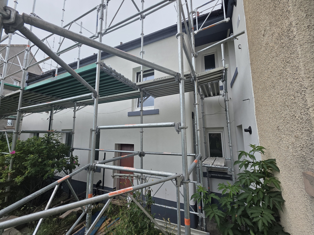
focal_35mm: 13
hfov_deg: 106.2
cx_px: 157
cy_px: 118
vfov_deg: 89.9
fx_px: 118
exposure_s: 1/1000
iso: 40
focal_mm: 2.2
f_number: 1.9
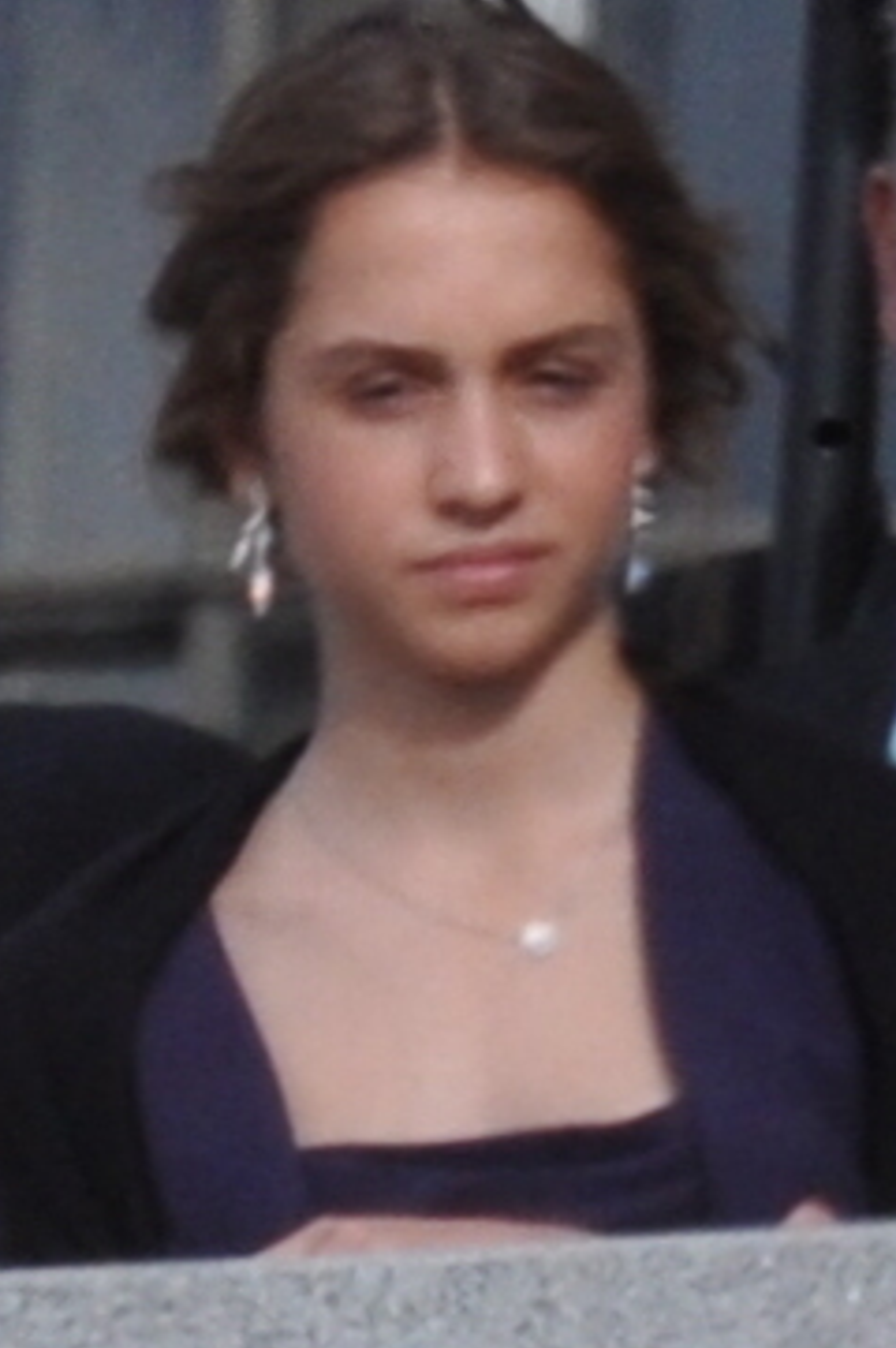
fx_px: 18552
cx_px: 469
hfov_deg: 2.8
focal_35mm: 496
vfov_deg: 4.2
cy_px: 672
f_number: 8
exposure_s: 1/1000
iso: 400
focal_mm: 300
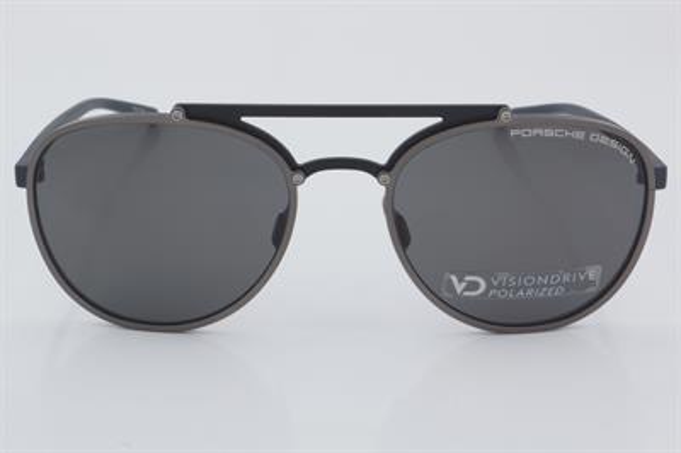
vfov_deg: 16.5
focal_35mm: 82
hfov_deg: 24.6
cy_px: 226
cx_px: 340
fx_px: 1559
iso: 100
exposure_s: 1/4
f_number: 32
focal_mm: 55
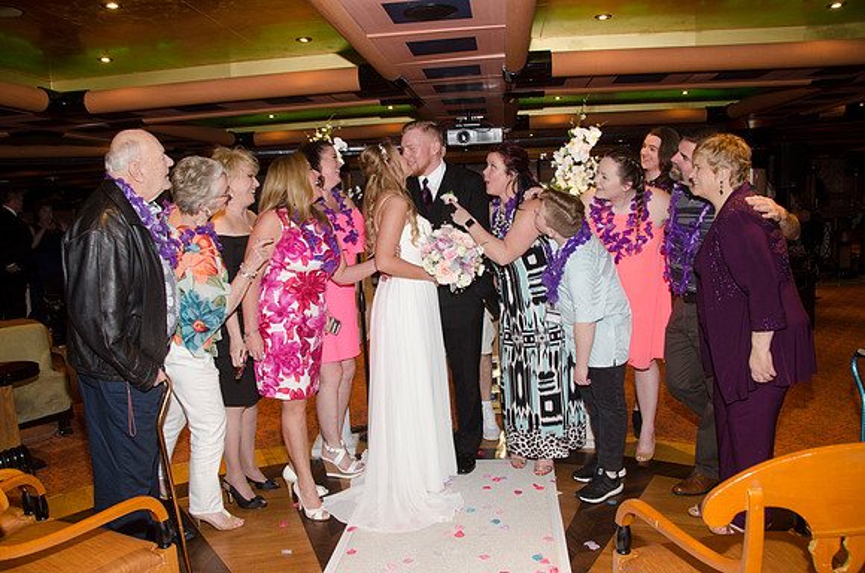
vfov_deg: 47.7
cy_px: 286
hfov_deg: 67.5
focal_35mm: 27
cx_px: 432
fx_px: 647
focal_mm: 18
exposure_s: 1/60
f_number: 5.6
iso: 400
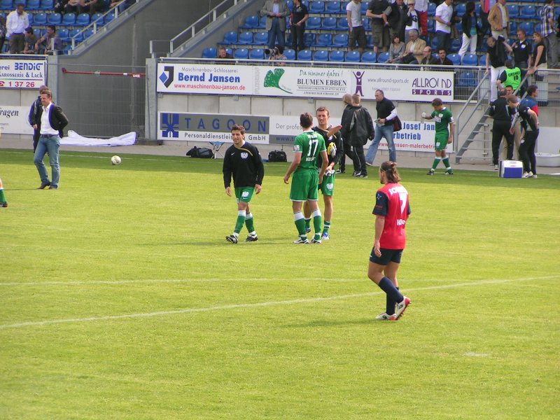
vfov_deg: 6.3
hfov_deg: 8.4
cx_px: 280
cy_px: 210
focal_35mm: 236
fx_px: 3818
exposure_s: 1/320
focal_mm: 36.1
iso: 50
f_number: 4
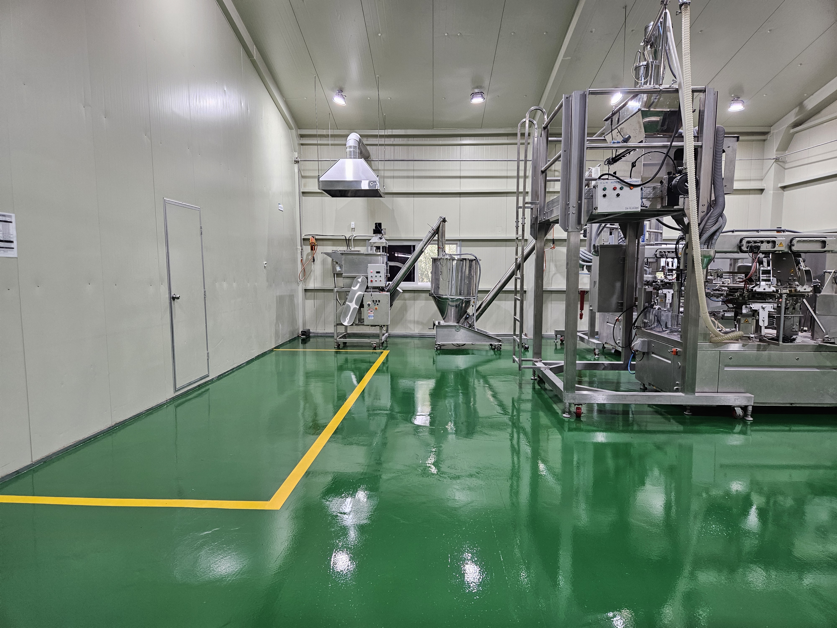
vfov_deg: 58.9
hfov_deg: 73.9
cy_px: 314
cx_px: 418
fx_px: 556
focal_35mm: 23
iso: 160
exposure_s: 1/120
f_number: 1.8
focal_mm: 5.4
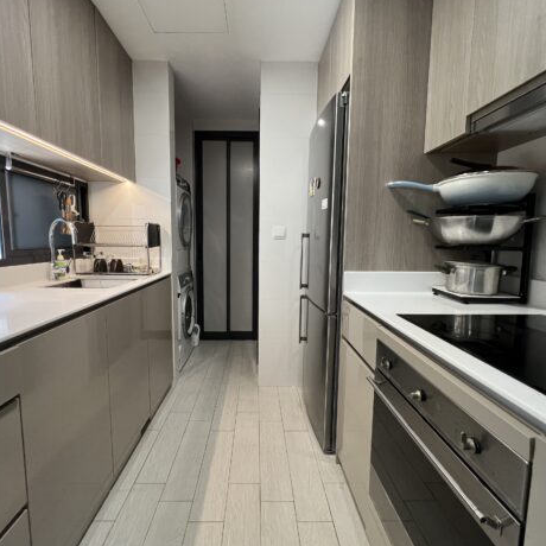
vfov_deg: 87.4
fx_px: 286
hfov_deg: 87.4
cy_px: 272
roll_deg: -0.6
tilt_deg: -6.3
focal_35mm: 16
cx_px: 261
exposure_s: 1/100
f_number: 1.8
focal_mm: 1.57
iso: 200
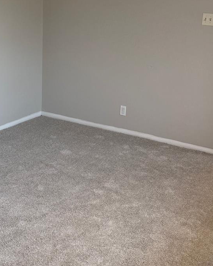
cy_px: 98
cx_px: 53
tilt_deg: -14.2
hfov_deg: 28.2
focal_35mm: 53
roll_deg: -1.0
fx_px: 418
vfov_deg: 35.2
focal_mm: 6.76
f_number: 1.78
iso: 125
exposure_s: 1/120
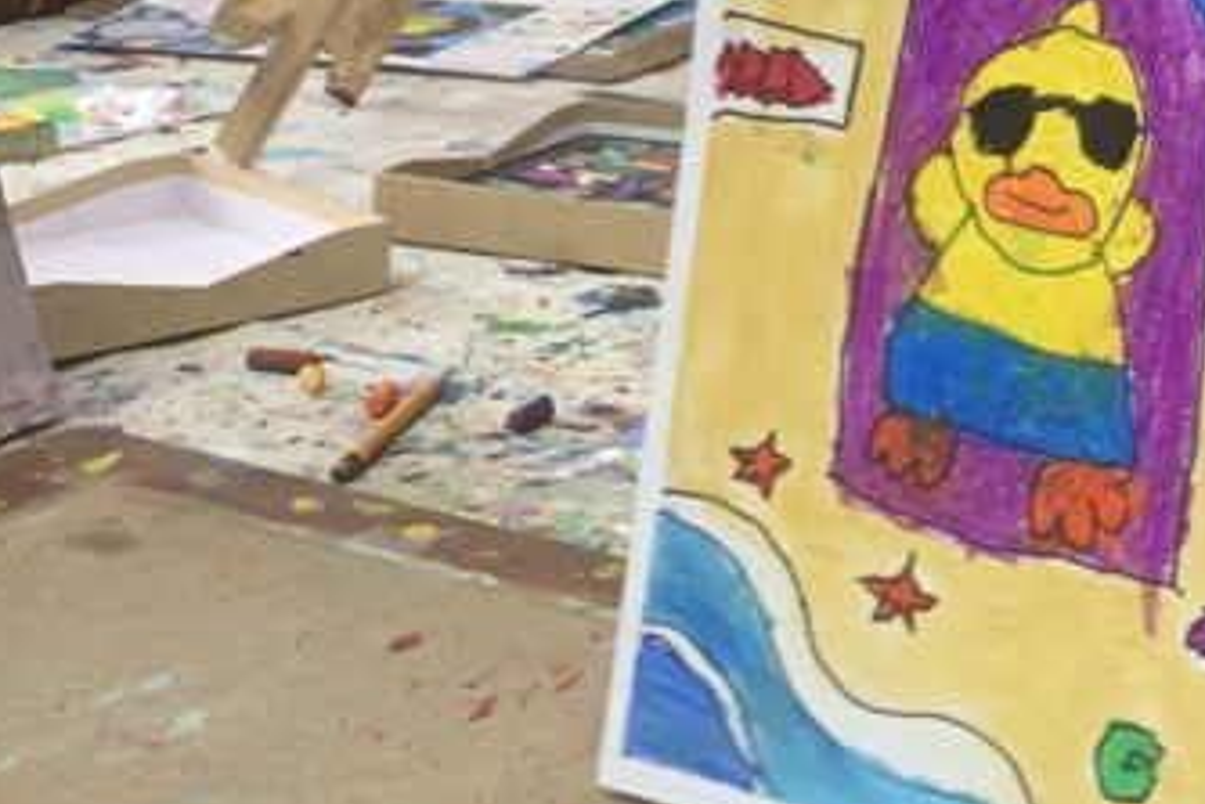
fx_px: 2712
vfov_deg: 16.1
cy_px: -209
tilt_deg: -7.1
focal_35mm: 81
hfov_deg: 22.8
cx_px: 1494
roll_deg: -2.2
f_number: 1.8
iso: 80
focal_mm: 4.25
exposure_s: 1/121
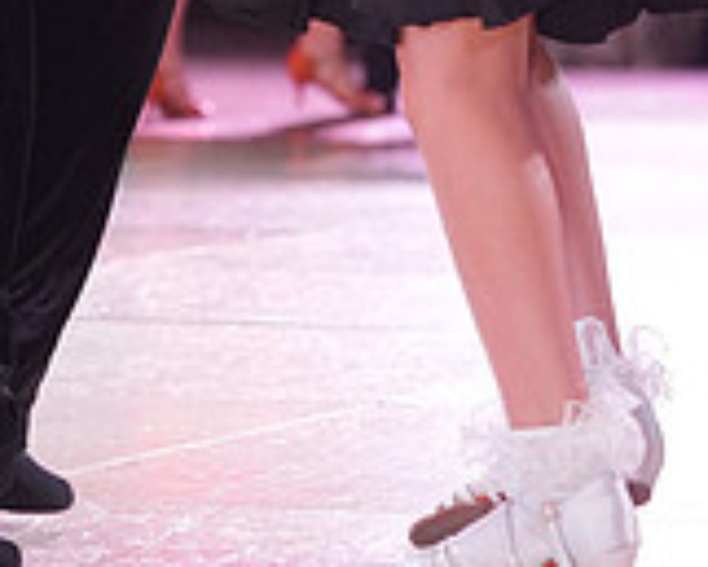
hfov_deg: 5.7
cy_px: -334
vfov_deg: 4.5
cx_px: 187
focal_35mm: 338
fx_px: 7087
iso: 2500
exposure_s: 1/250
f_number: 4
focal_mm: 100
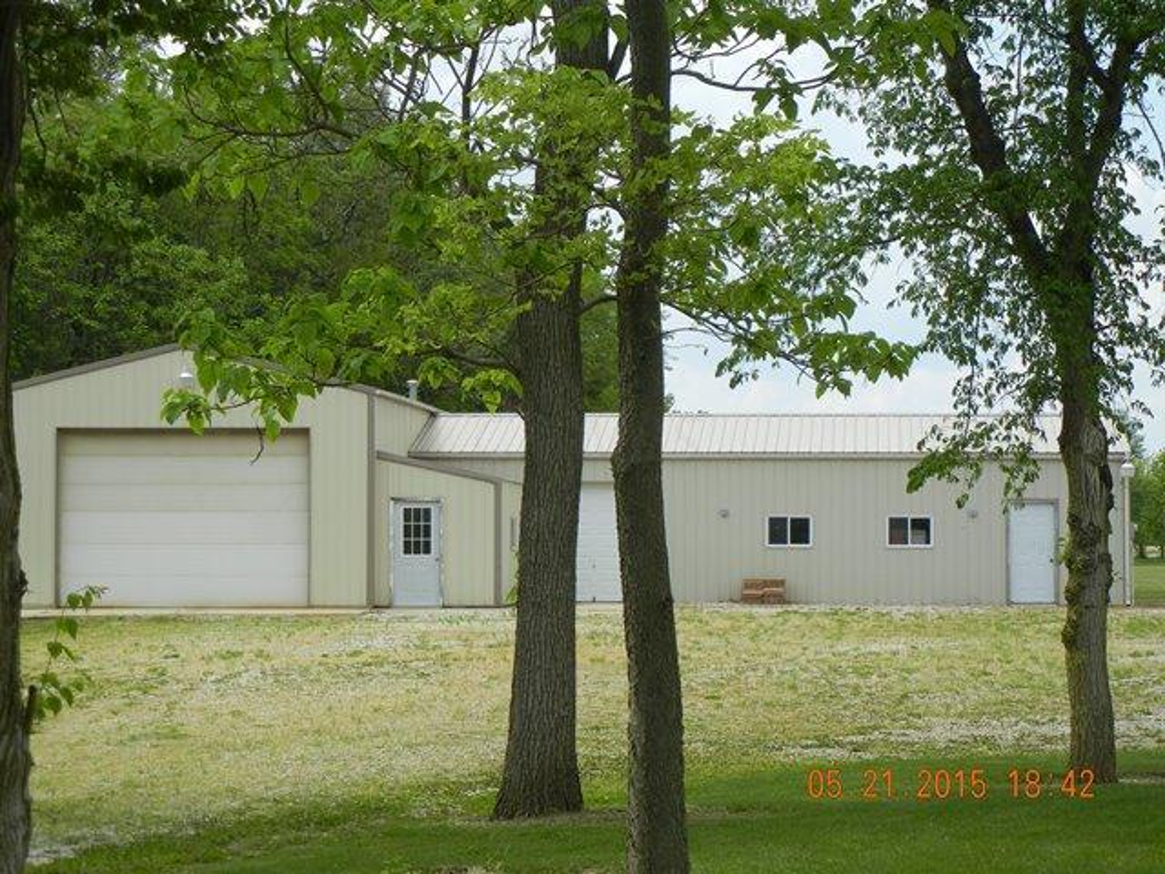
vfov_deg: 14.5
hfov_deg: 19.3
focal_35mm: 102
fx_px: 3433
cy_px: 437
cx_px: 582
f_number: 4.5
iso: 160
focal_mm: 18.3
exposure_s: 1/670
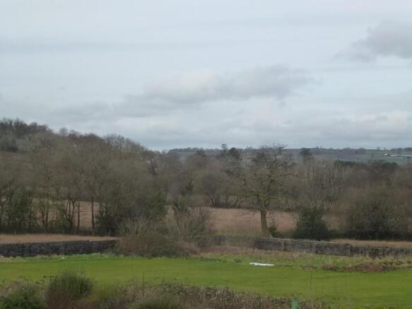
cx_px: 206
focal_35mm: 82
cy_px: 154
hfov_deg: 23.8
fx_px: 976
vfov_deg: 18.0
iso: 160
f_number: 4.8
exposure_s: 1/200
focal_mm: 14.8
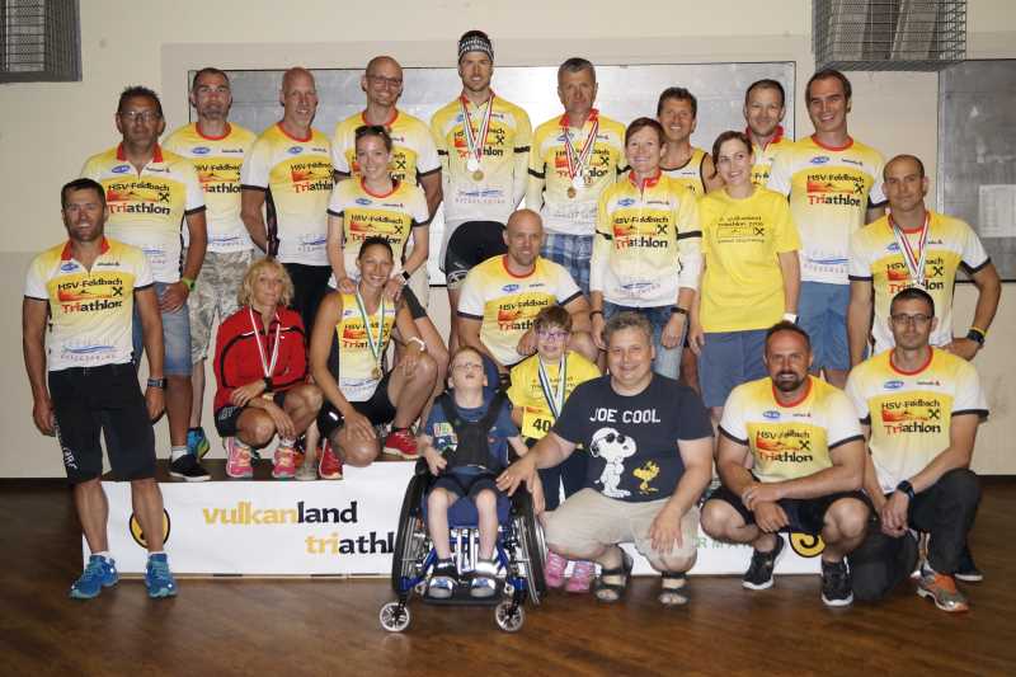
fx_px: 1100
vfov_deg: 34.2
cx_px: 508
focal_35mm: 39
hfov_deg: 49.6
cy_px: 338
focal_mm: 26
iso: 800
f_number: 4.5
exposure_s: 1/80
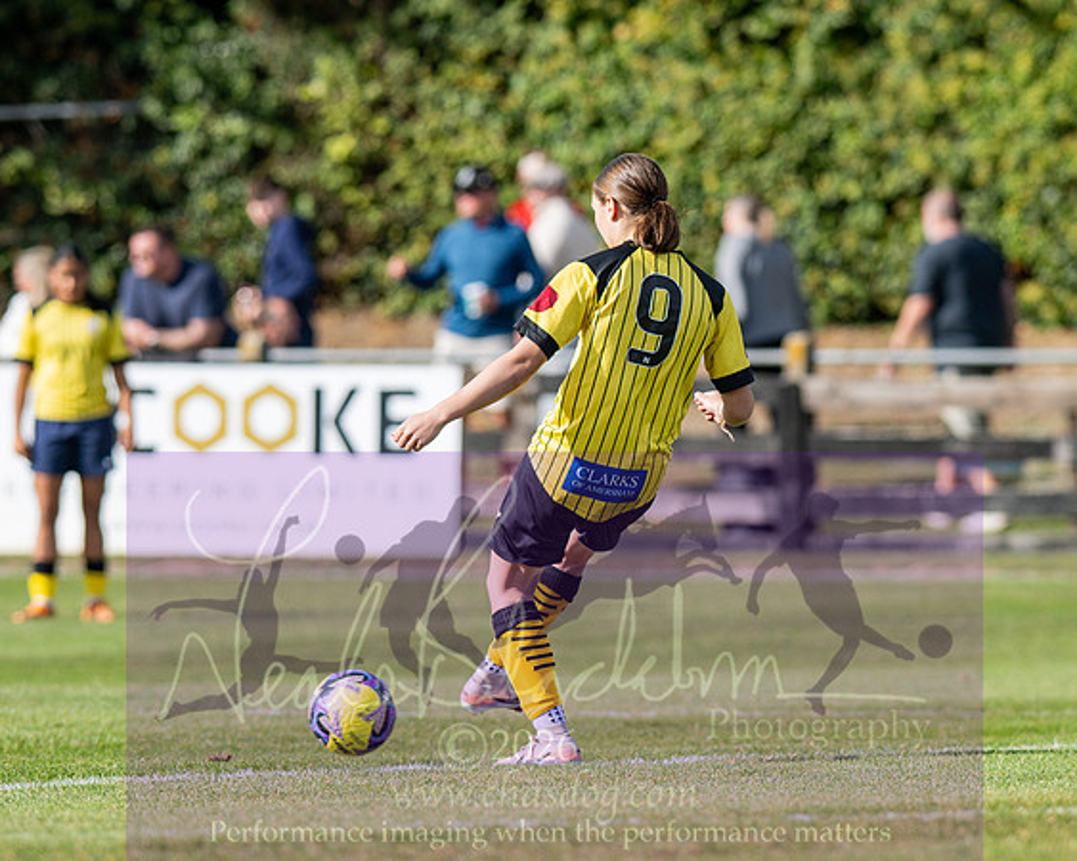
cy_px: 430
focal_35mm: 507
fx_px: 16155
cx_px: 549
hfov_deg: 3.8
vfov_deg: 3.1
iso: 200
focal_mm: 300
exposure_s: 1/2000
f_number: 4
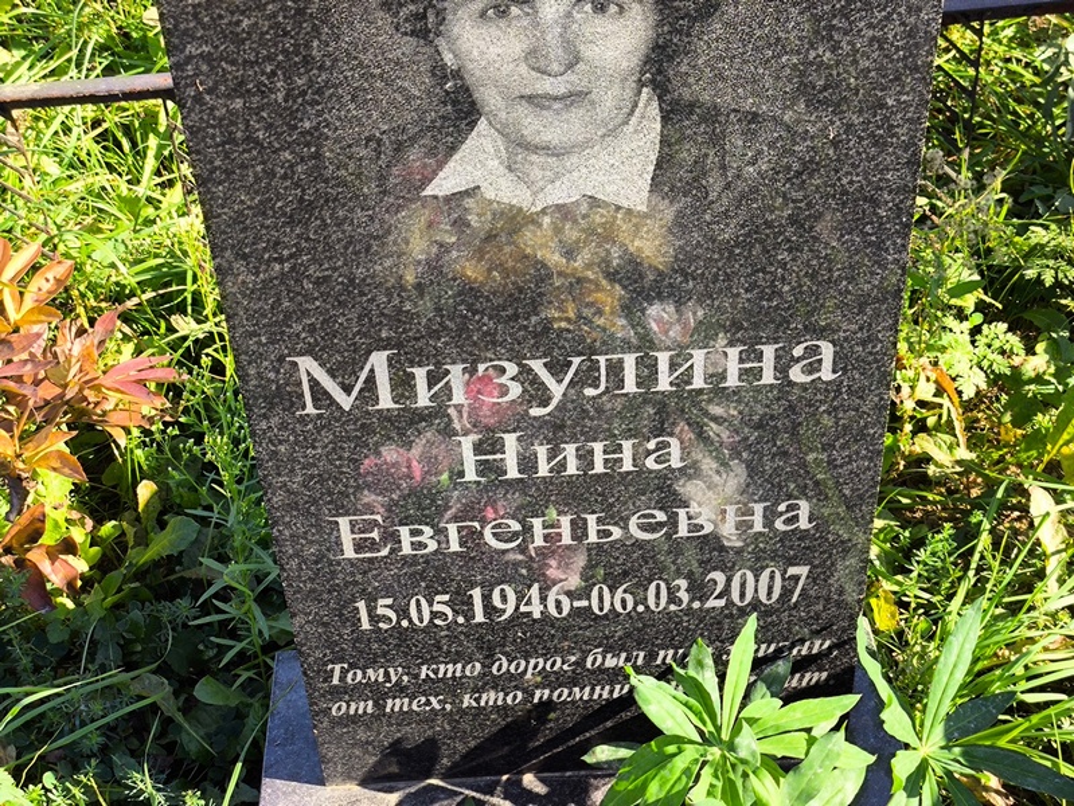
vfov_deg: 29.1
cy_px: 403
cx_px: 537
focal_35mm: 50
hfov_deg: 38.2
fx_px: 1552
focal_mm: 4.71
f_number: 1.7
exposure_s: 1/315
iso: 50
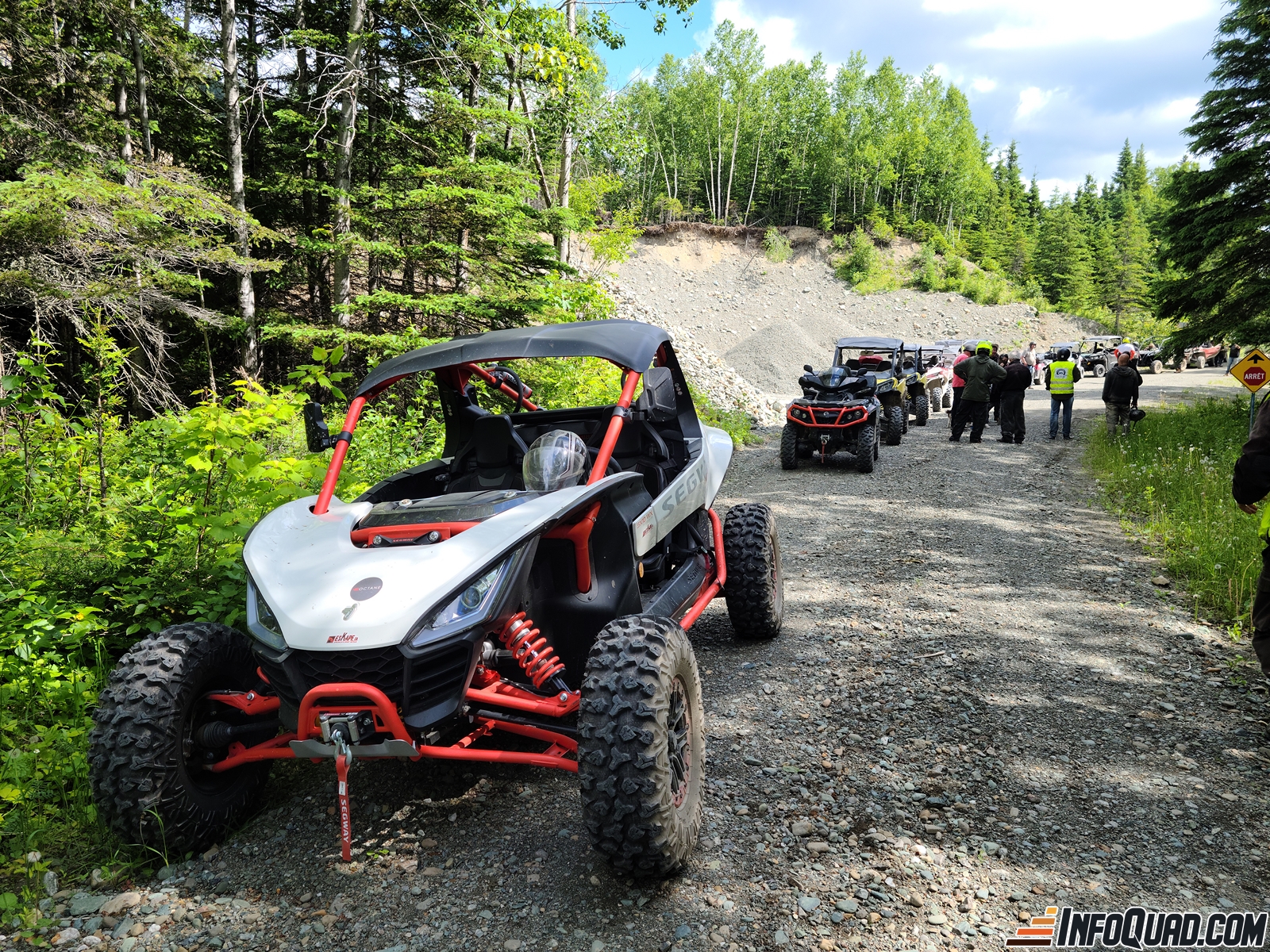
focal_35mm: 28
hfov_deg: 63.4
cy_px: 476
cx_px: 635
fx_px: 1027
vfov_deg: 49.7
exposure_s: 1/298
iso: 25
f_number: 2
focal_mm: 5.9
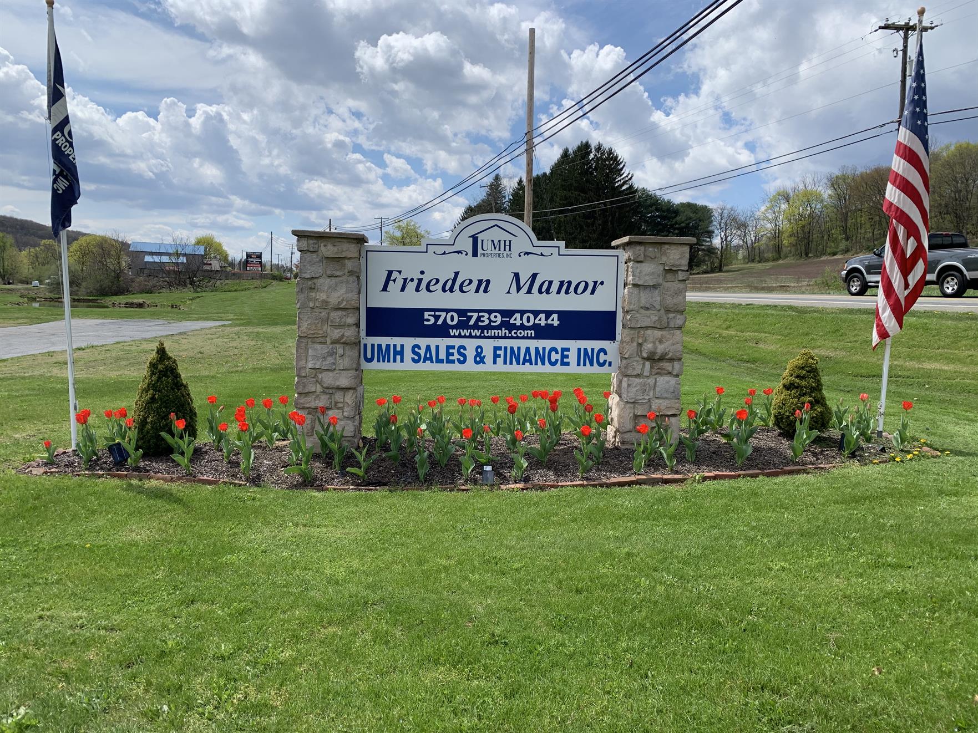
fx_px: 735
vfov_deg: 53.1
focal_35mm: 26
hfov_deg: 67.3
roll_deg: -2.1
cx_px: 489
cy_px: 366
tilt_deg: -5.0
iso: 25
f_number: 1.8
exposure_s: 1/2833
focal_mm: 4.25
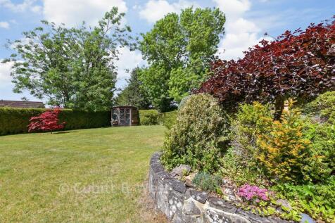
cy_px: 112
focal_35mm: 15
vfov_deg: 77.3
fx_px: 140
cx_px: 168
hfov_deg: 100.4
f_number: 8
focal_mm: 10
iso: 160
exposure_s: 1/400
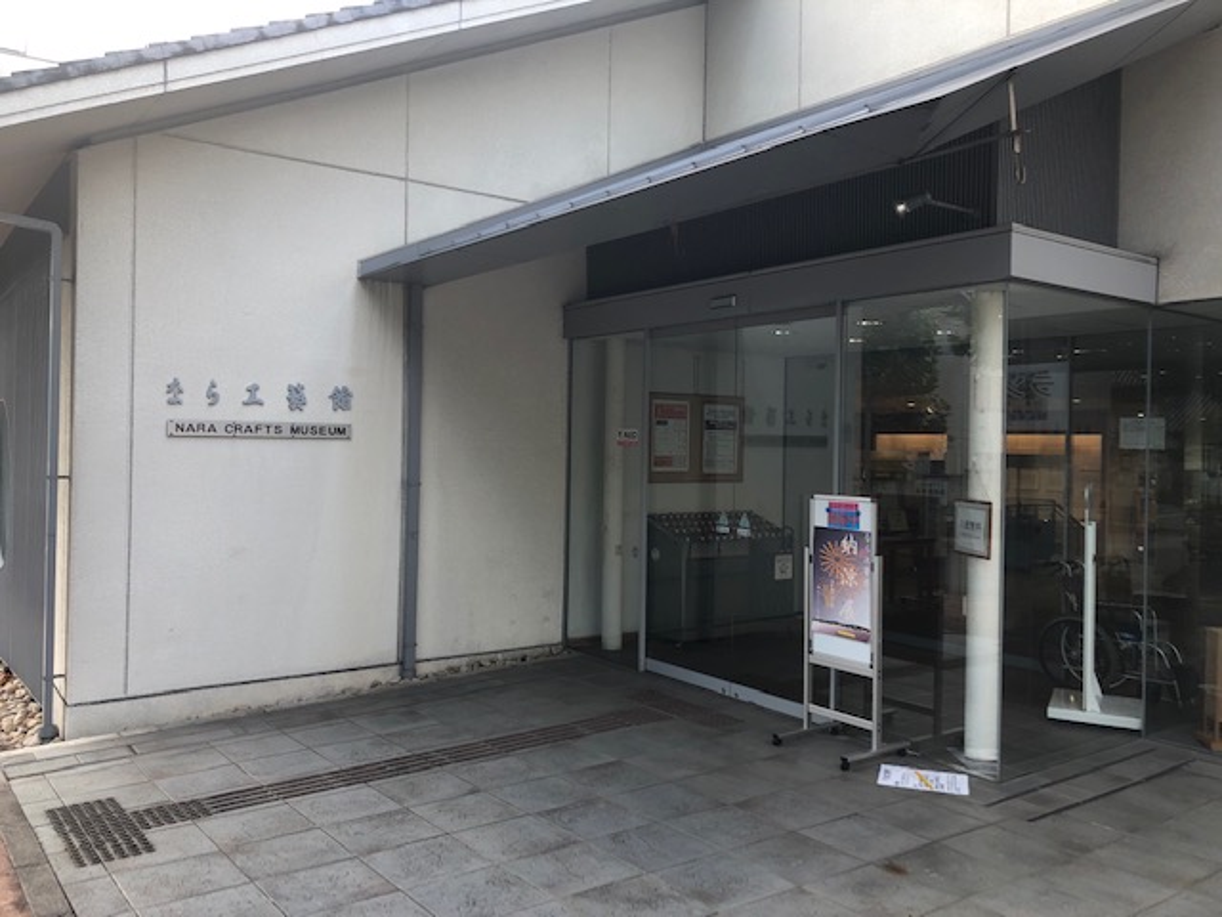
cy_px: 458
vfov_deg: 49.7
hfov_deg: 63.4
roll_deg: -0.5
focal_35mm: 28
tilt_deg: -0.4
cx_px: 611
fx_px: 988
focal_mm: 3.99
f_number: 1.8
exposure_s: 1/217
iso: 20
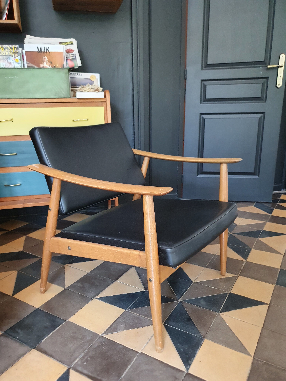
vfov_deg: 67.3
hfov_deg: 53.1
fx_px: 286
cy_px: 190
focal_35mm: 26
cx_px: 143
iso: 400
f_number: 1.5
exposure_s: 1/50
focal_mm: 4.32
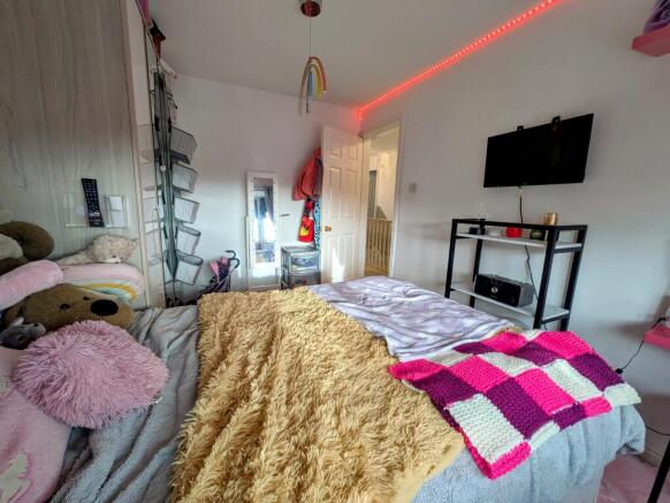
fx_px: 271
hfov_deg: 102.0
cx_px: 335
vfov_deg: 85.7
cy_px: 252
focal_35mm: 14
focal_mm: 1.83
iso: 51
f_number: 2.2
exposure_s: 1/33.3
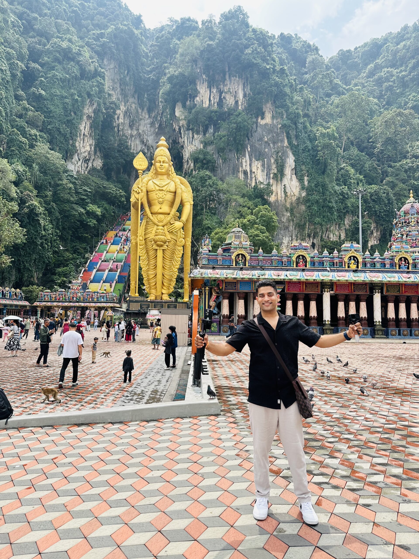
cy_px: 280
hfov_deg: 56.8
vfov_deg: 71.6
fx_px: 387
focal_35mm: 24
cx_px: 210
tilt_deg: +6.6
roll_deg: -0.8
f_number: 1.78
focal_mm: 6.86
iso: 80
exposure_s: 1/2469
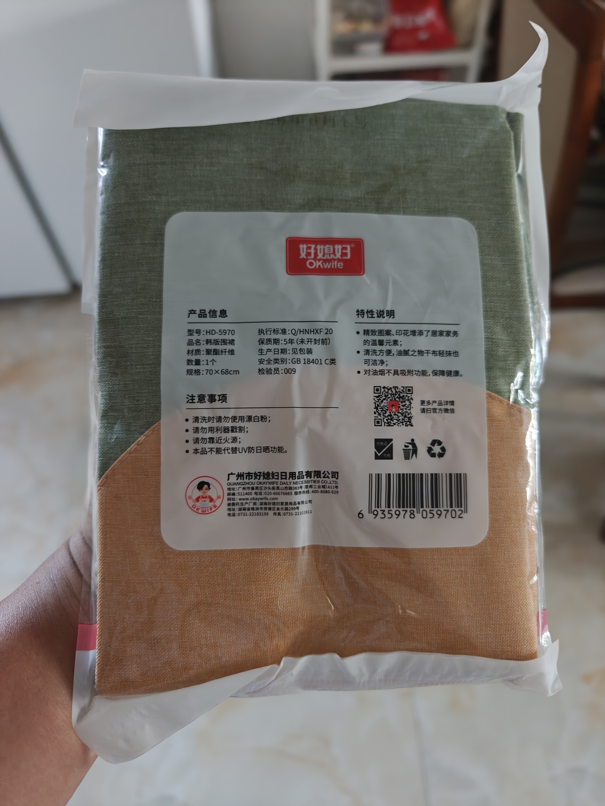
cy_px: 403
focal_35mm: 23
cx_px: 302
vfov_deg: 73.9
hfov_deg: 58.9
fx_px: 536
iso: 6400
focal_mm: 8.67
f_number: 1.8
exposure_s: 1/33
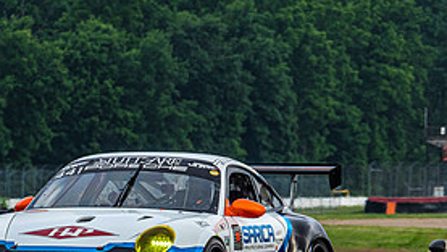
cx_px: 278
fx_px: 8110
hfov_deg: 3.2
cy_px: 201
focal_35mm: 684
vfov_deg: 1.8
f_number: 6.3
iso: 400
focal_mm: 150
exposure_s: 1/500
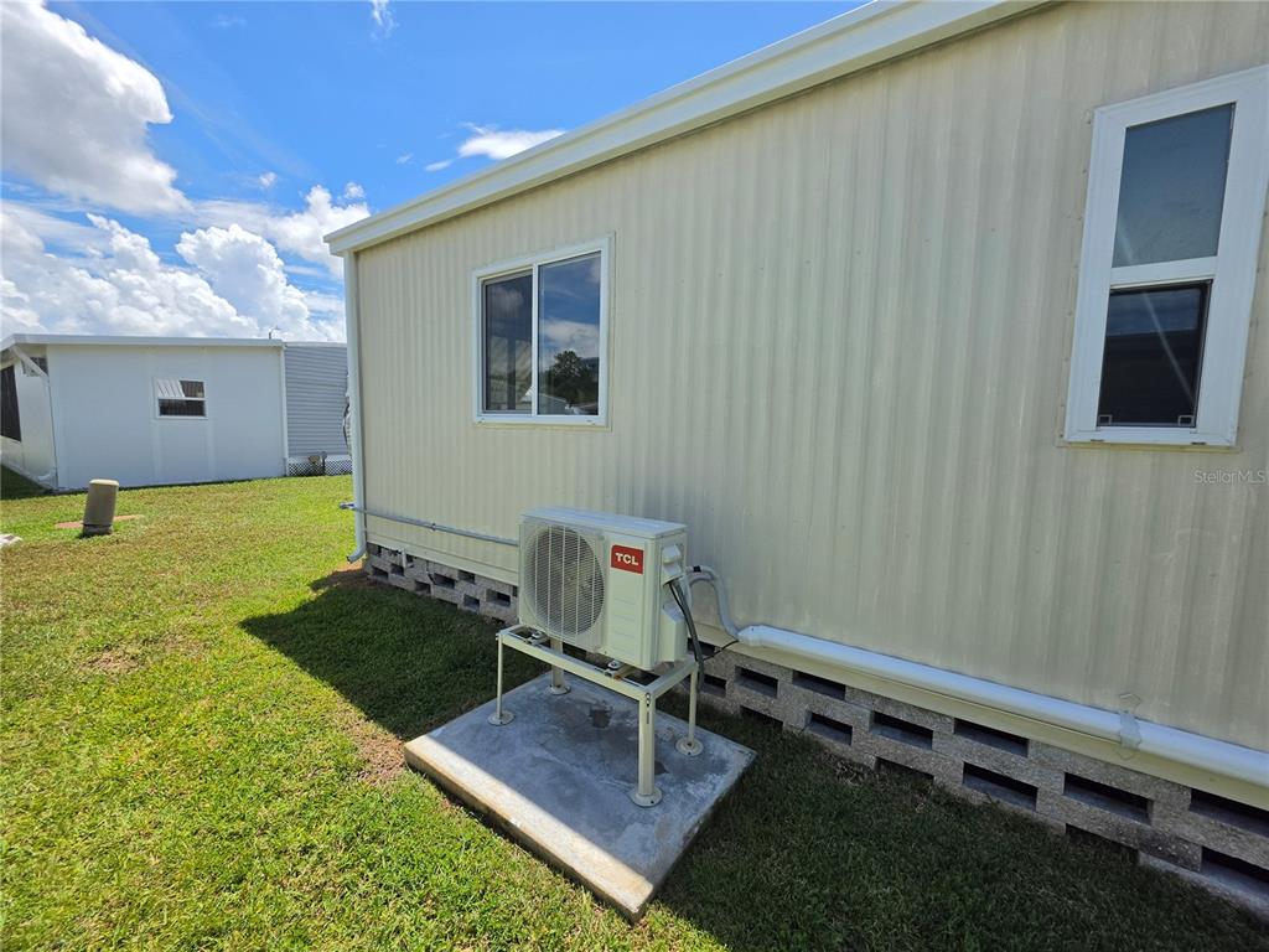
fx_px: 477
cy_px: 476
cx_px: 634
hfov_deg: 106.2
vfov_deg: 89.9
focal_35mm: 13
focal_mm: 2.2
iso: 32
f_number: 1.9
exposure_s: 1/1920
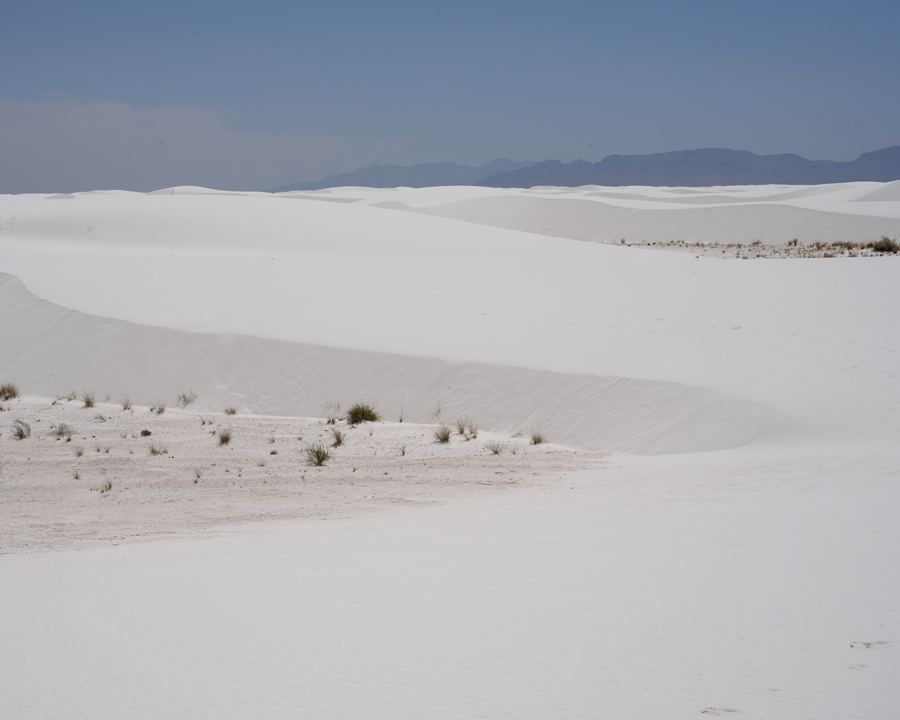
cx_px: 366
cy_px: 361
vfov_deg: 26.7
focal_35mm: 57
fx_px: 1518
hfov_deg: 32.9
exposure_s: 1/125
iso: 50
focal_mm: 50
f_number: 18
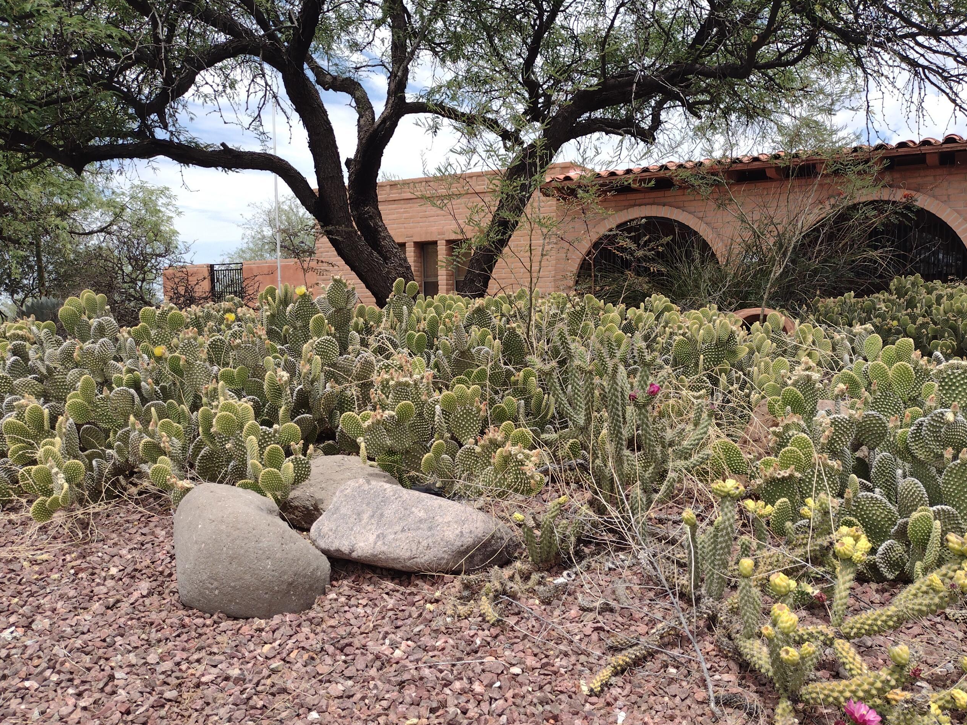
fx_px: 894
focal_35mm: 32
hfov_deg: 56.8
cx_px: 503
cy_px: 392
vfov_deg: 44.1
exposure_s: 1/2003
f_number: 1.7
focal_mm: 4.71
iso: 100
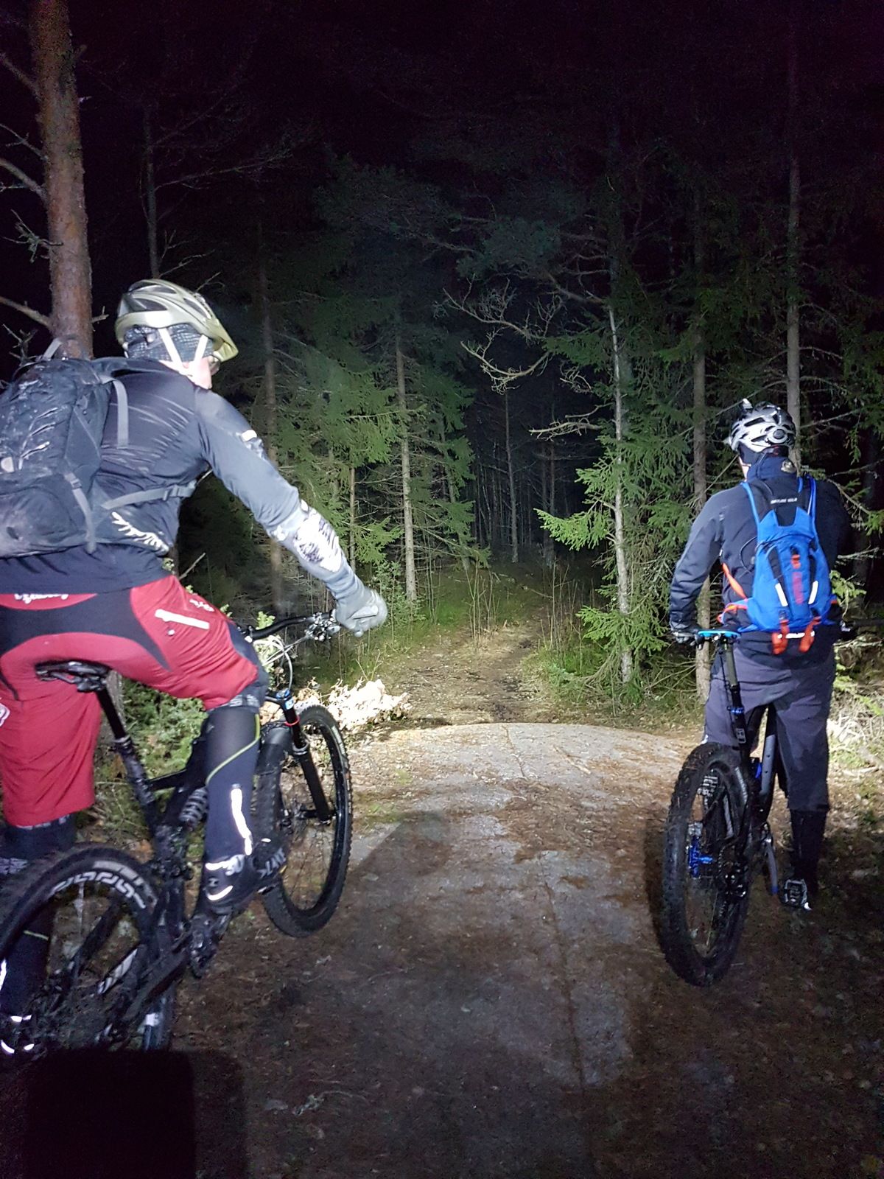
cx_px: 442
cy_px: 590
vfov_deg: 67.3
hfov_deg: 53.1
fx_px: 885
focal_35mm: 26
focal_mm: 4.2
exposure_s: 1/10
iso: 500
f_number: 1.7
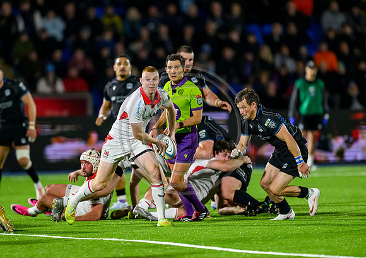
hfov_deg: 4.3
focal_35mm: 468
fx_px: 4843
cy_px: 113
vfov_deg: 3.1
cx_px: 148
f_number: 3.2
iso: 8000
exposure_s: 1/2500
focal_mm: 400
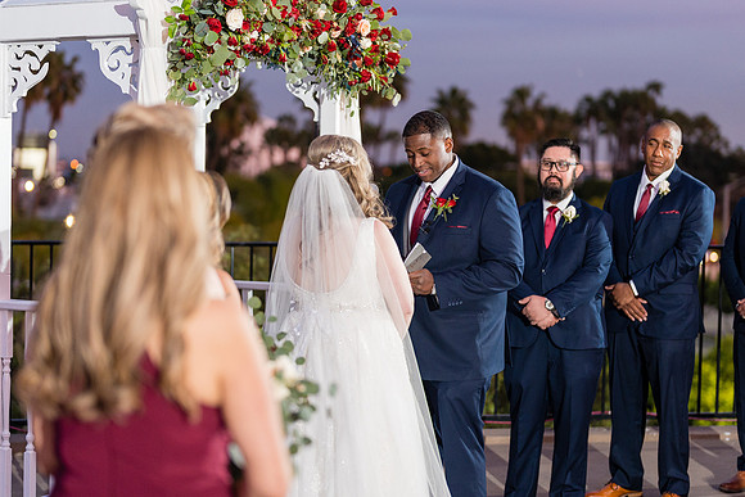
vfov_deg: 18.2
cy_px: 248
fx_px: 1552
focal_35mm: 75
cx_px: 372
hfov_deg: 27.0
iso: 640
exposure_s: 1/250
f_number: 1.2
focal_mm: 50
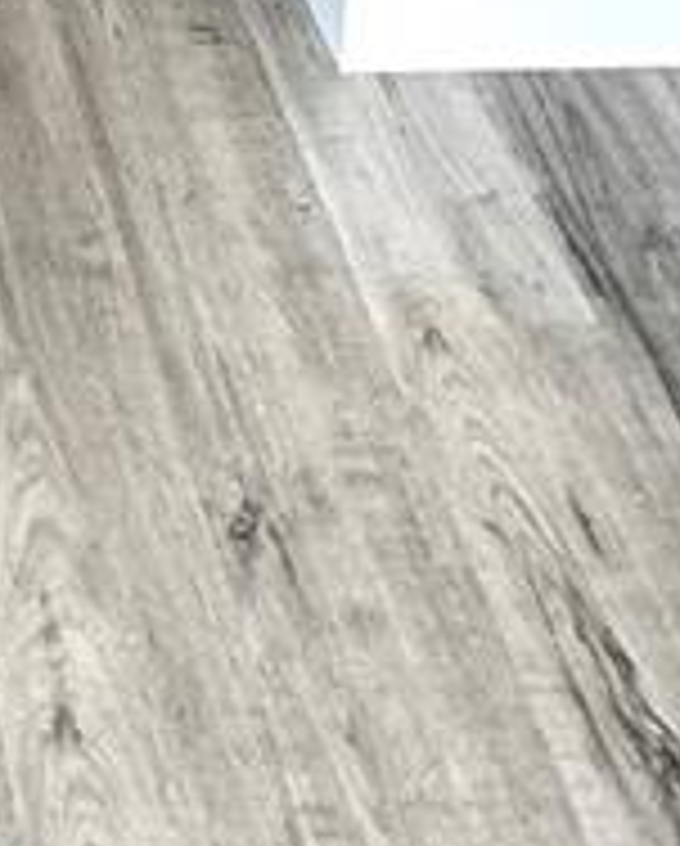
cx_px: -450
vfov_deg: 13.4
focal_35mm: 87
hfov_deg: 15.7
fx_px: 2183
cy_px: -1359
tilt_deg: -10.0
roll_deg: +0.1
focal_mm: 2.22
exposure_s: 1/120
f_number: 2.2
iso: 80
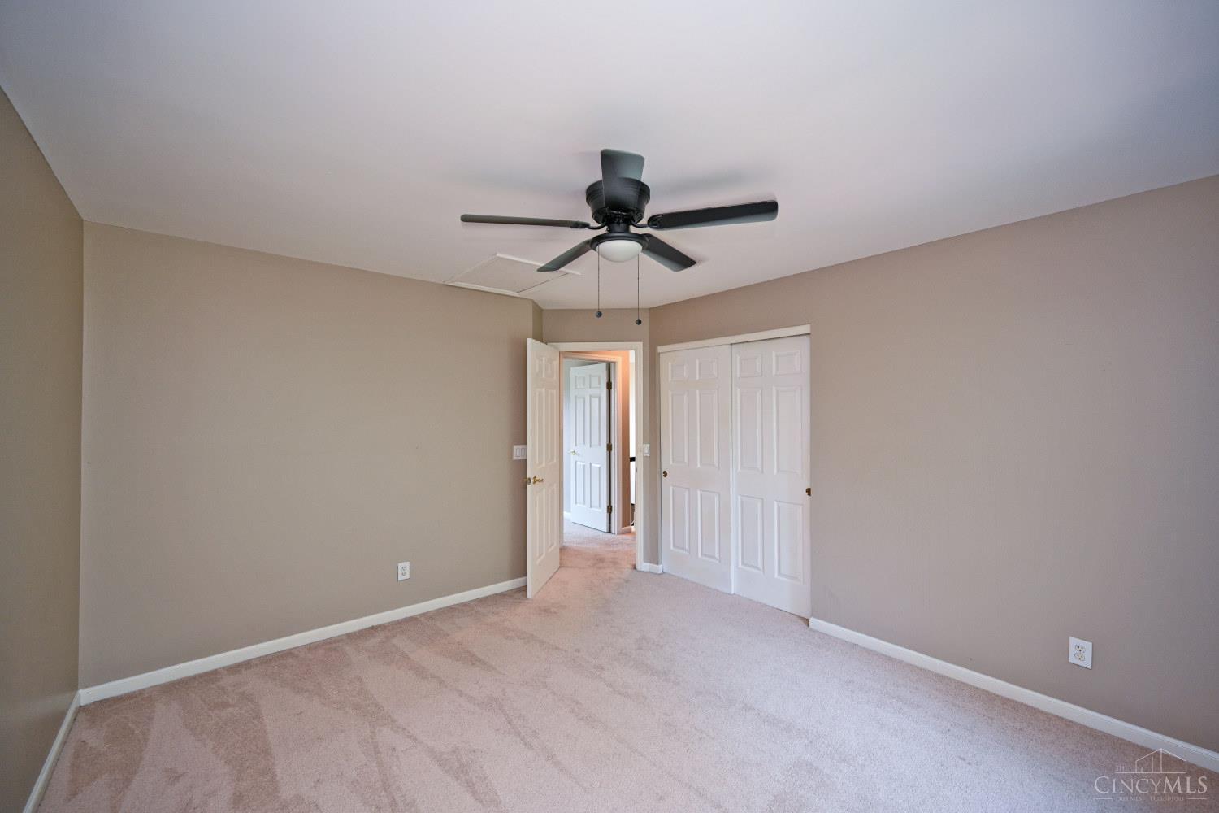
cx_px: 610
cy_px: 406
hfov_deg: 104.3
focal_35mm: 14
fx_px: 474
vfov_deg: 81.2
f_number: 4
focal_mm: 14
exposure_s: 1/60
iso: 500
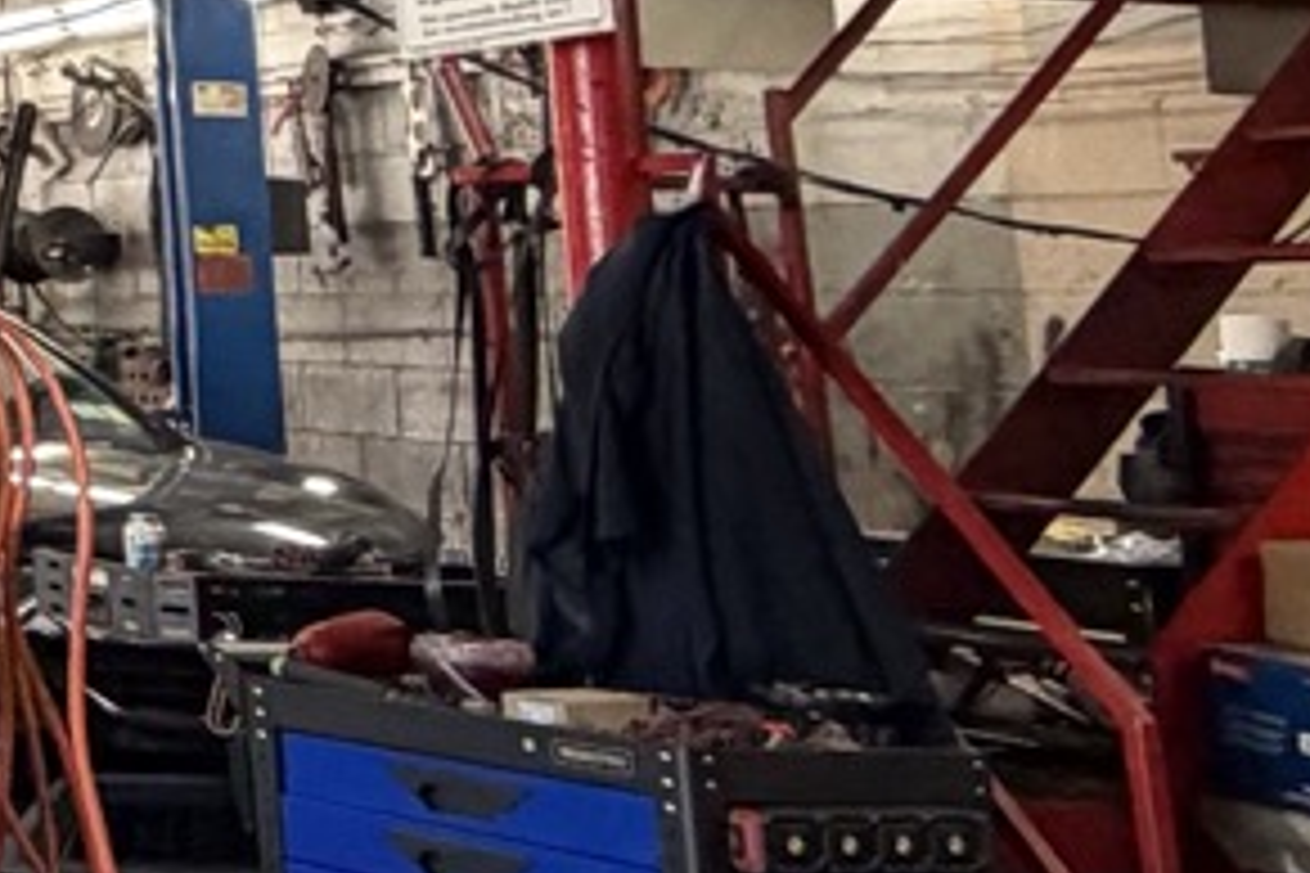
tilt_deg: +8.6
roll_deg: -2.7
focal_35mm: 80
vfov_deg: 16.3
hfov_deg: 16.7
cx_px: -1499
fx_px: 2911
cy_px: -202
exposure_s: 1/60
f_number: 2.2
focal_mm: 2.22
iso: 250
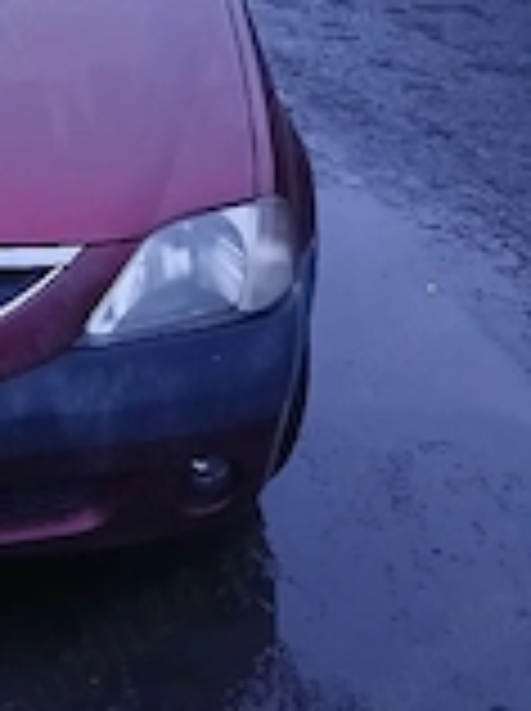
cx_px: -122
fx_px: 1354
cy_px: 333
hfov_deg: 20.6
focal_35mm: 66
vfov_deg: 29.4
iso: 1600
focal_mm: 3.98
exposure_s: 1/16.7
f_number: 1.8
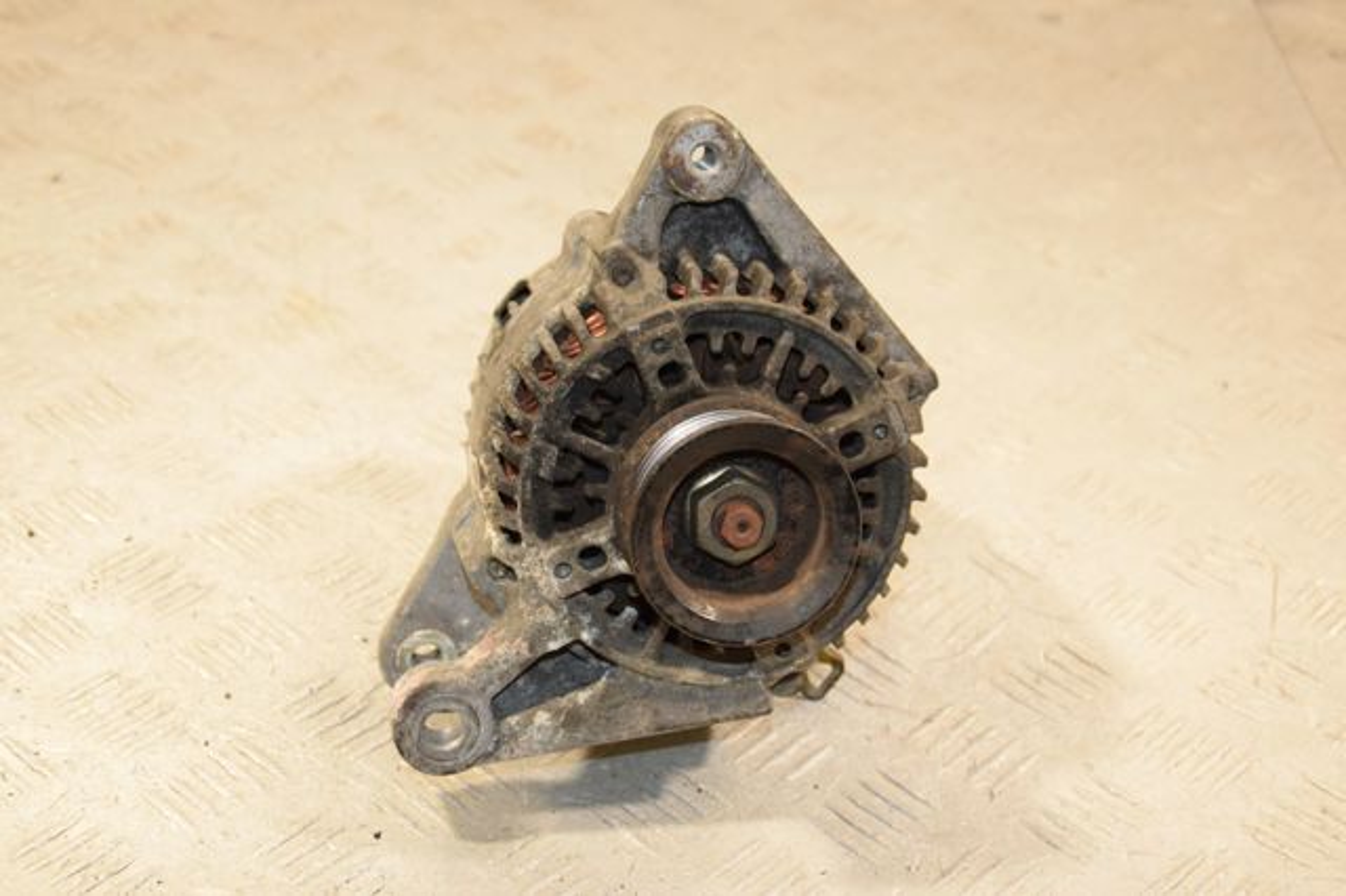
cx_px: 673
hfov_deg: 29.9
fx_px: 2522
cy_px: 448
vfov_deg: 20.1
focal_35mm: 68
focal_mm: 45
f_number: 5.6
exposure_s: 1/200
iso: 800
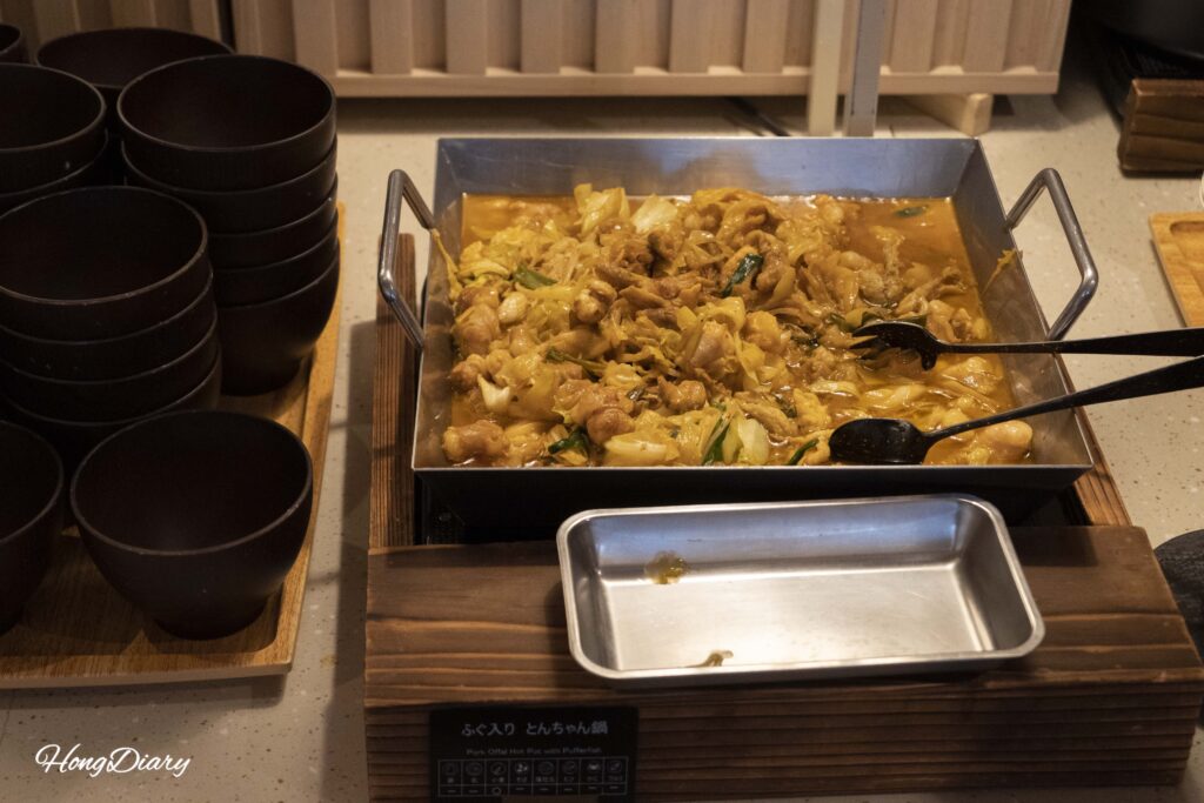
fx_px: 2007
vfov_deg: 22.6
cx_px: 602
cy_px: 402
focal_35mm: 60
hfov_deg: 33.4
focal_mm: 60
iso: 8000
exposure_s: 1/160
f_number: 5.6
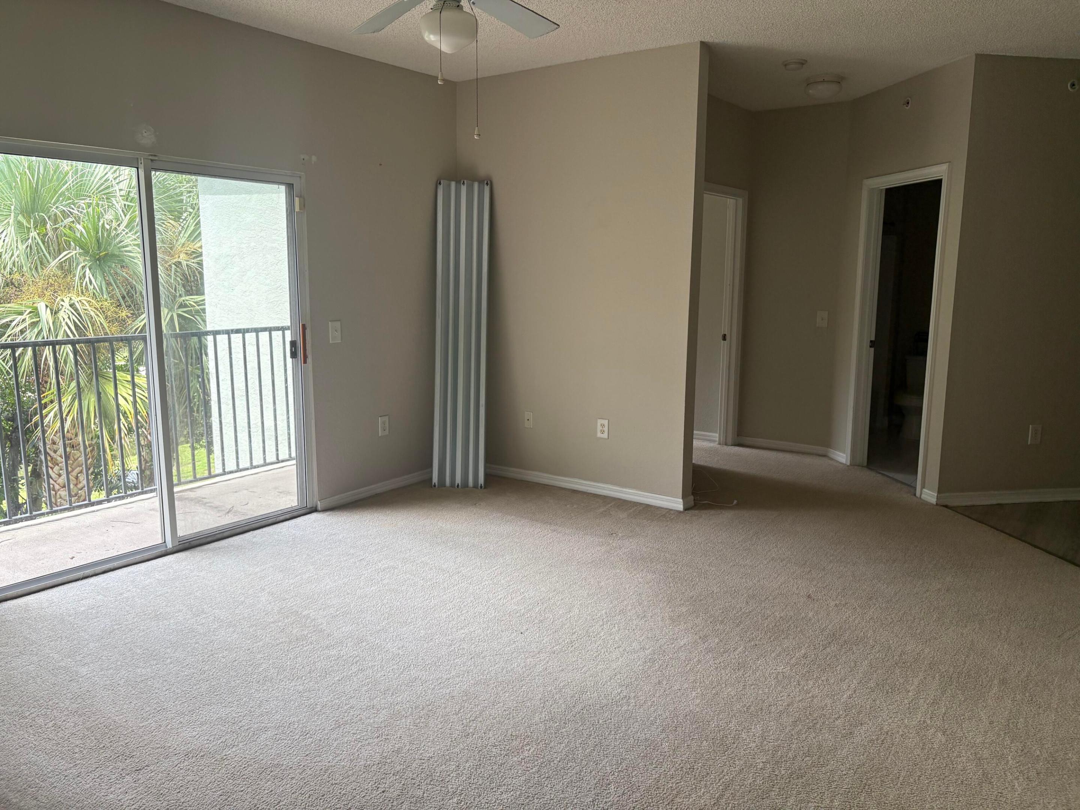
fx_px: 811
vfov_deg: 53.1
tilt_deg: -9.5
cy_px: 405
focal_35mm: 26
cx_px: 540
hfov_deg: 67.3
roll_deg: -0.3
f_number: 1.6
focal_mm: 5.96
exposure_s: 1/132
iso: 80
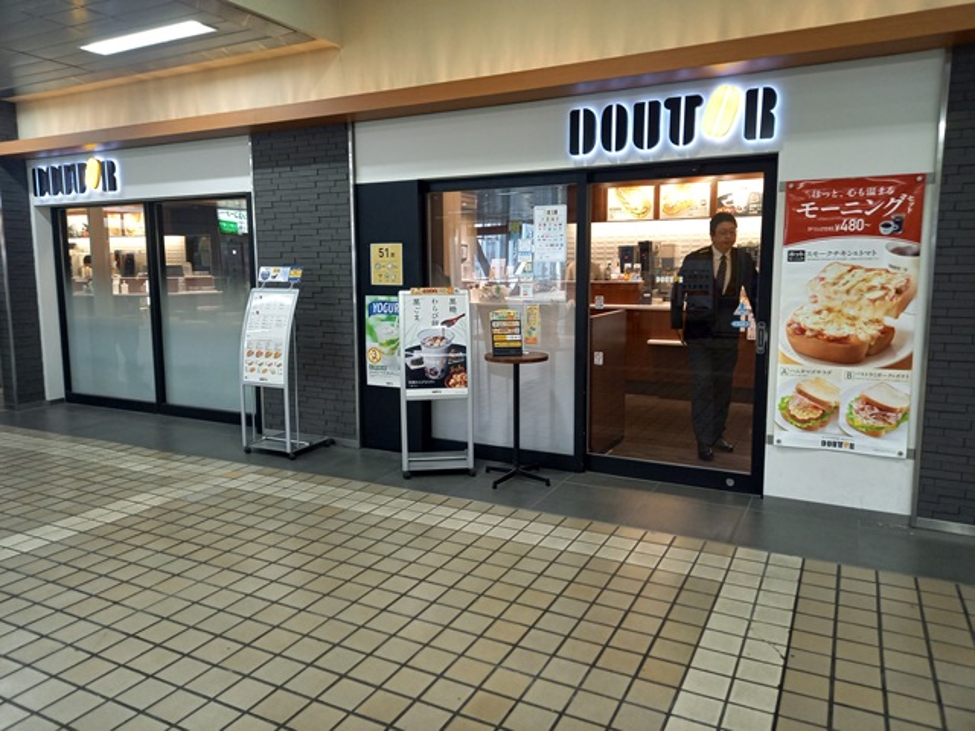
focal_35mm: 25
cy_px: 366
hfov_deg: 69.4
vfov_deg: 54.9
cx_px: 488
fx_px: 704
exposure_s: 1/50
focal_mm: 4.65
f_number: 1.8
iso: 125
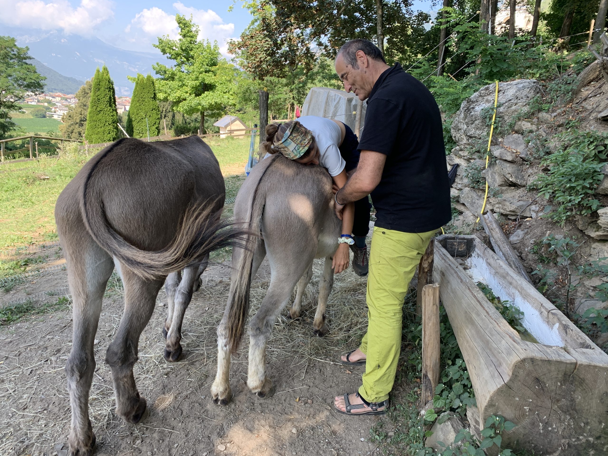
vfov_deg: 53.1
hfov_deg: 67.3
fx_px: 457
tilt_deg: -13.9
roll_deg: -8.5
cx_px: 304
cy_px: 228
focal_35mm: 26
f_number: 1.8
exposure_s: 1/235
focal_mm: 4.25
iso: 25
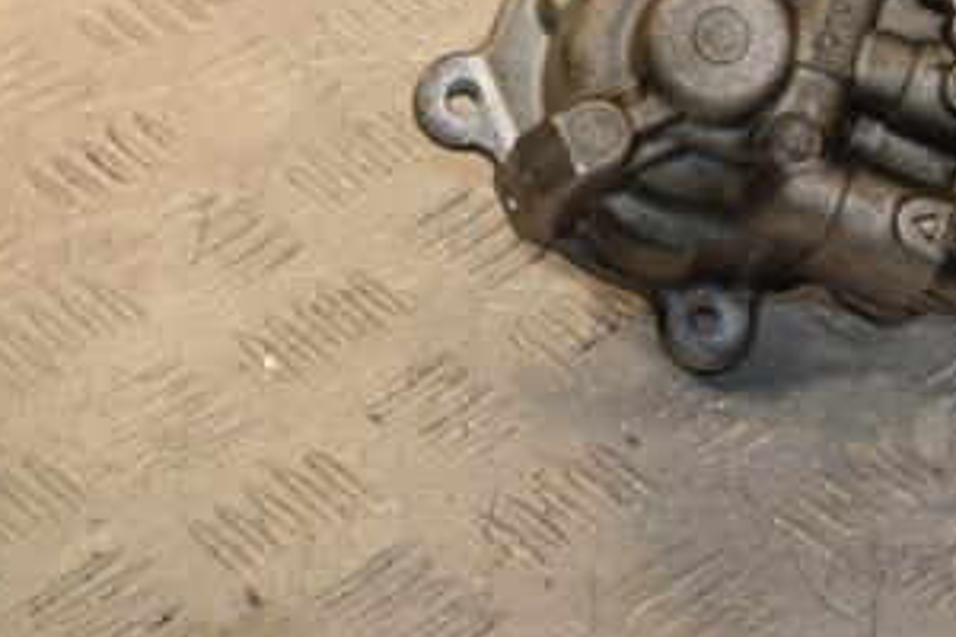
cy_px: 10
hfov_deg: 14.2
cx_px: 762
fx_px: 3824
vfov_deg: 9.5
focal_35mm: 144
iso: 800
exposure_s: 1/200
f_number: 7.1
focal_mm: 48
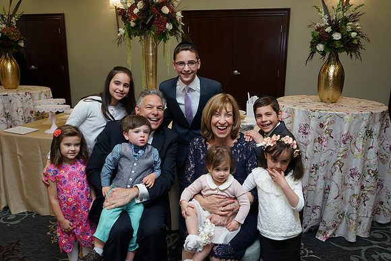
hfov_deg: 61.9
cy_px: 130
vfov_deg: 43.6
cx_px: 196
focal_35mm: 30
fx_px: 326
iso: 500
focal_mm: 30
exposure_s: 1/100
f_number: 5
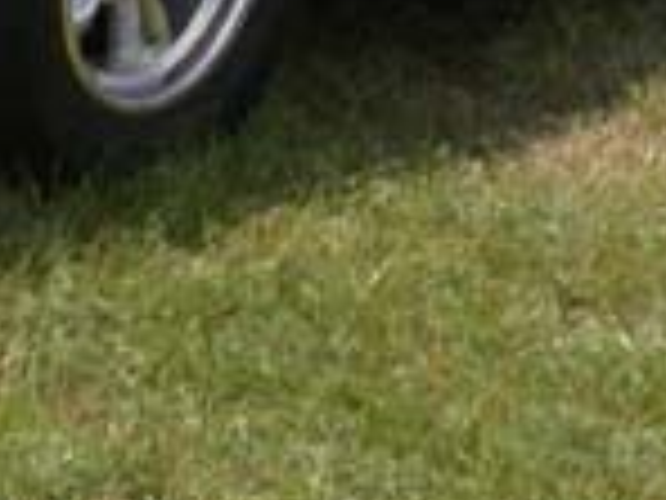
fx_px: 3944
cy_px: -387
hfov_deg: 9.6
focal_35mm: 205
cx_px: 212
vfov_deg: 7.1
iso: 100
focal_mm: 7.85
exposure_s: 1/388
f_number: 7.5
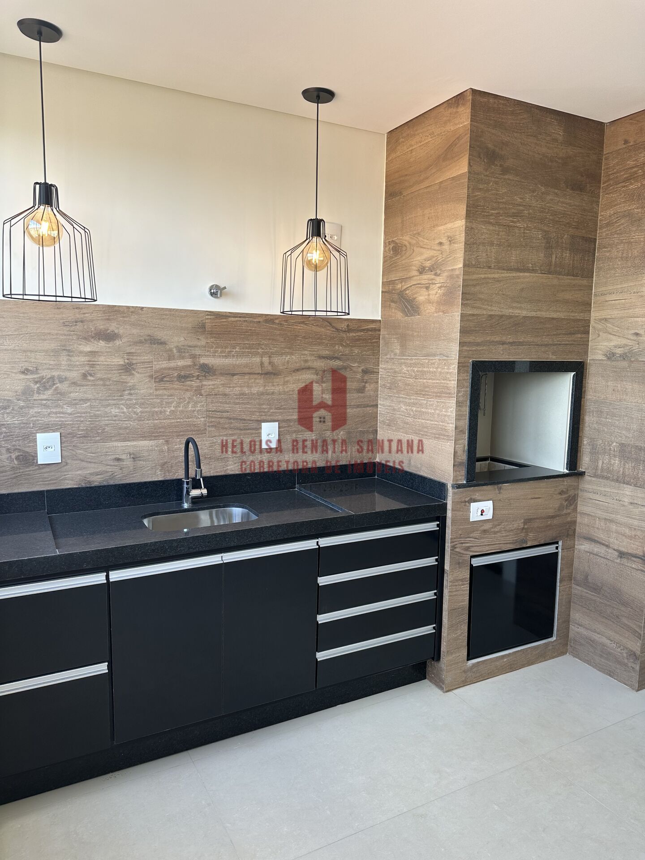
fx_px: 596
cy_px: 430
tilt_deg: -7.4
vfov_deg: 71.6
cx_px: 322
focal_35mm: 24
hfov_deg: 56.8
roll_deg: -1.4
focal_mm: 6.86
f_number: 1.78
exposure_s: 1/175
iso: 64
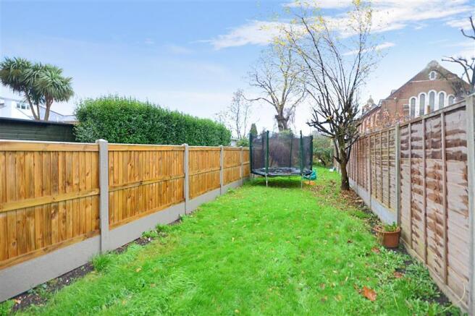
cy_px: 158
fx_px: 198
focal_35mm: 15
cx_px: 238
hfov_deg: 100.4
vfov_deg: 77.3
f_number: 4.5
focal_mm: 10
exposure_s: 1/80
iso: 400
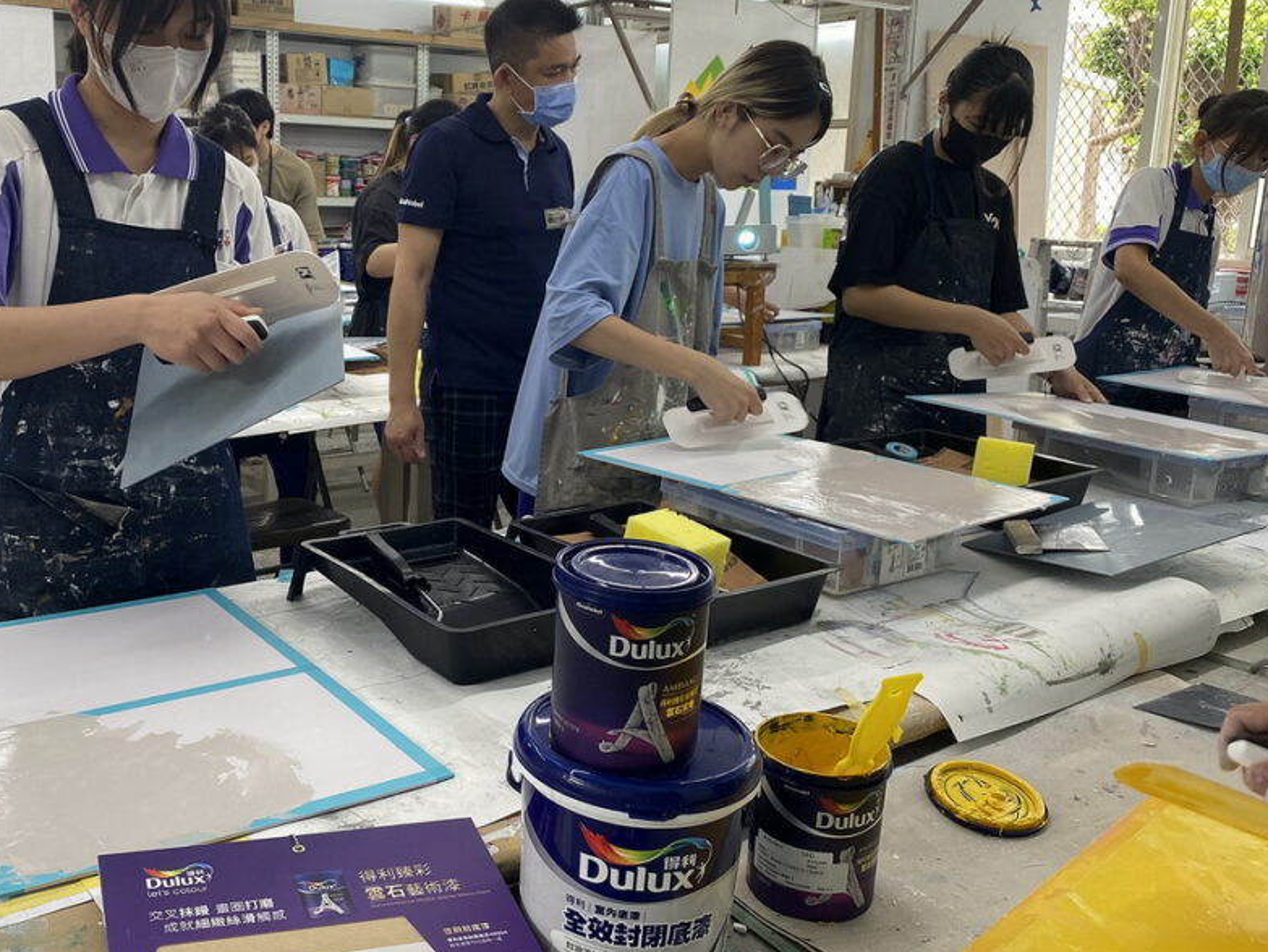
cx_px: 471
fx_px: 1246
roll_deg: -2.0
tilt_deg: -11.7
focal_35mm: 34
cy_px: 441
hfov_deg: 53.3
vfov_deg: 41.8
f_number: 1.8
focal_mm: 4.25
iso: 100
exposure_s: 1/120
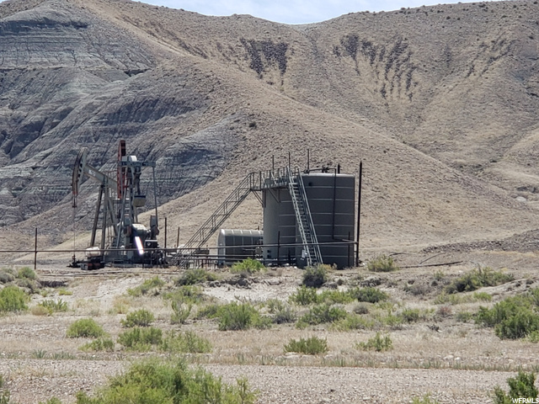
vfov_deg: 28.0
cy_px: 202
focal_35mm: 52
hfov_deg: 36.8
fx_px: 810
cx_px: 270
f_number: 2.4
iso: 32
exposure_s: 1/912
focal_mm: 6
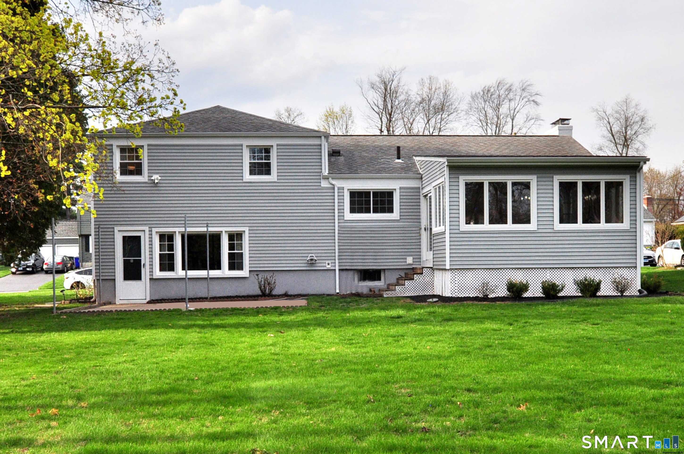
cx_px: 342
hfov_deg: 62.0
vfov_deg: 43.5
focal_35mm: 30
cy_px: 227
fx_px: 569
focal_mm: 20
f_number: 8
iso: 800
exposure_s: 1/1000
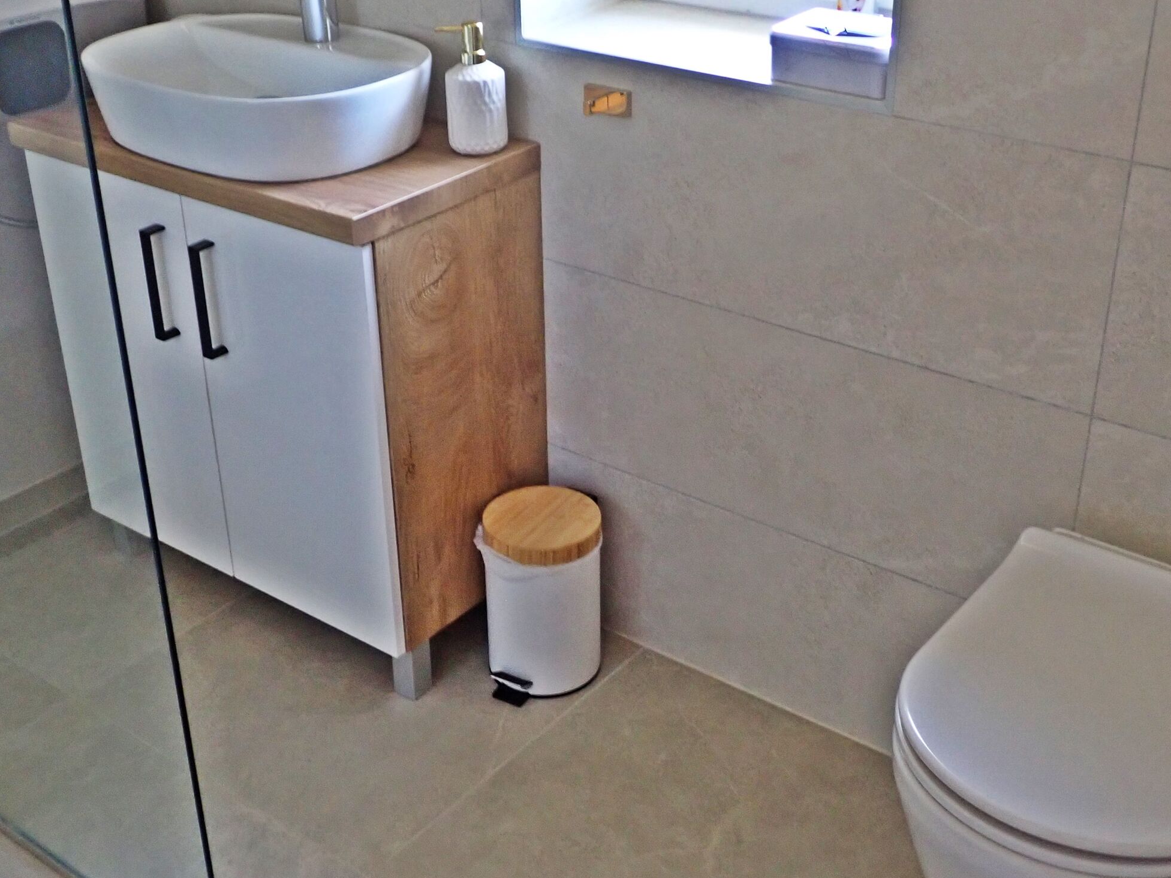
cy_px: 388
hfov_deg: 43.8
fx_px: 1455
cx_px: 589
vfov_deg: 33.6
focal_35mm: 43
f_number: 2.3
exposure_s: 1/30
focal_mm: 5.5
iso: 320
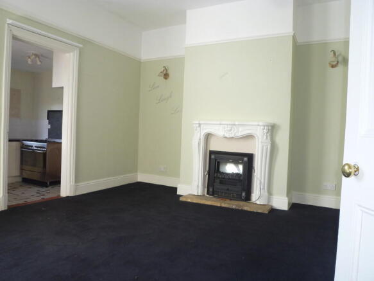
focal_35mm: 25
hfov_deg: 69.4
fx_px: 270
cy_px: 140
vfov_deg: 54.9
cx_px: 187
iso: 100
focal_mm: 4.5
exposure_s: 1/30
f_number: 2.8
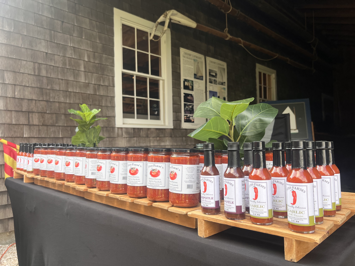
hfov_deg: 67.3
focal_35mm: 26
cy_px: 133
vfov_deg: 53.1
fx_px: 267
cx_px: 178
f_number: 1.5
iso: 50
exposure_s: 1/509
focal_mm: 5.7
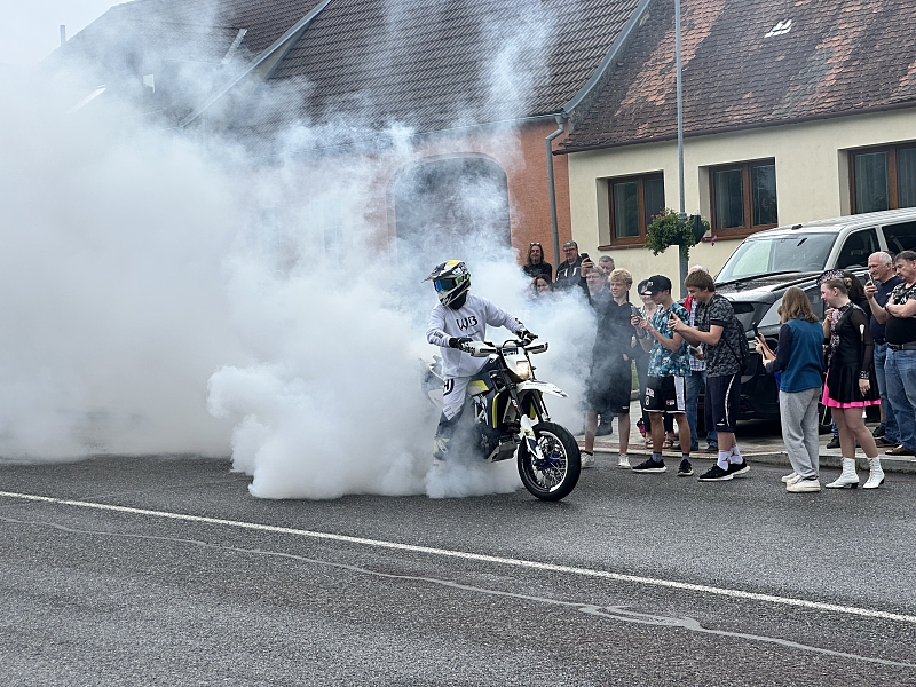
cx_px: 458
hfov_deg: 25.3
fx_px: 2038
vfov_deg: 19.1
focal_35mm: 77
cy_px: 344
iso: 32
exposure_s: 1/149
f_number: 2.8
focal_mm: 9
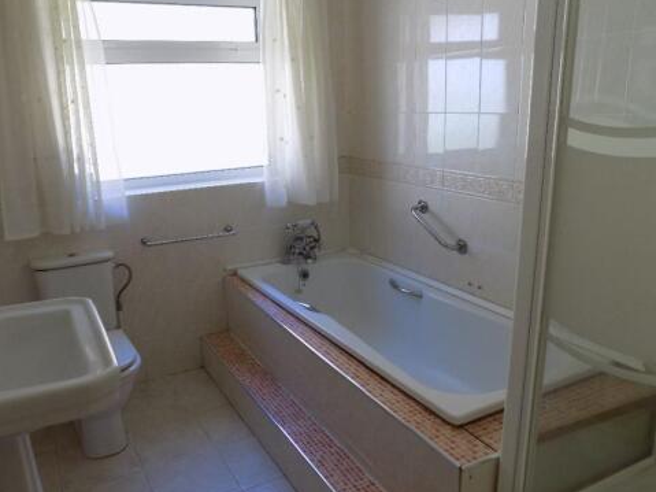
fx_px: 530
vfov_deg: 49.7
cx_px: 288
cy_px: 249
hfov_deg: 63.2
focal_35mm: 28
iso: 100
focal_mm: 4
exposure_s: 1/30
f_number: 3.1
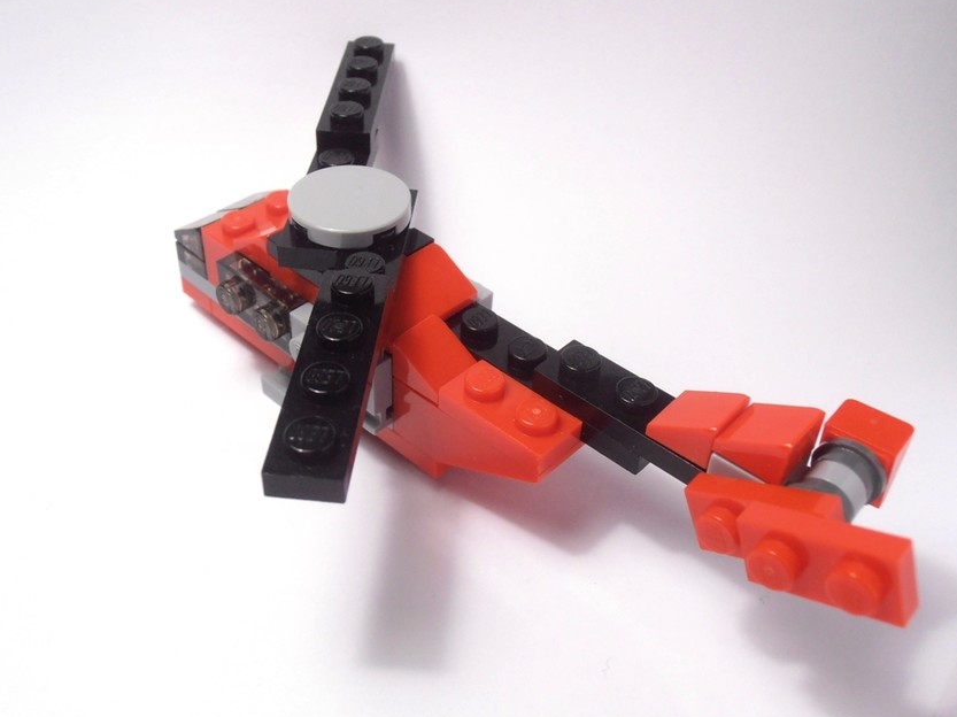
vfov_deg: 35.9
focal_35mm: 40
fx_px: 1105
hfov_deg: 46.8
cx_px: 462
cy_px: 337
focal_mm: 6.61
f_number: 3.9
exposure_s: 1/80
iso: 80
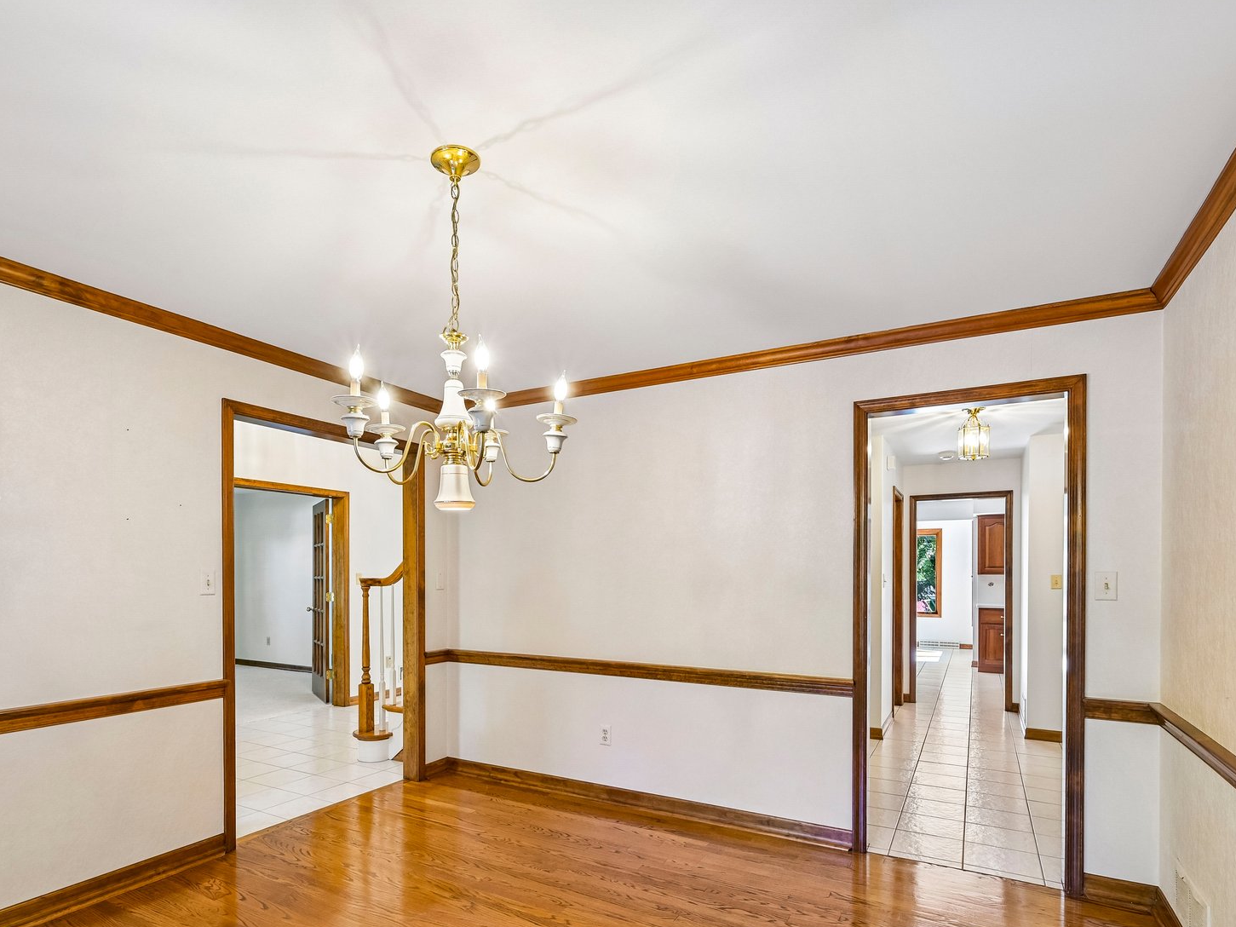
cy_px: 577
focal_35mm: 19
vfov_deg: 67.7
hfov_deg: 84.5
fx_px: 678
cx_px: 571
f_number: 8
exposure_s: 1/8
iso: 400
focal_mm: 14
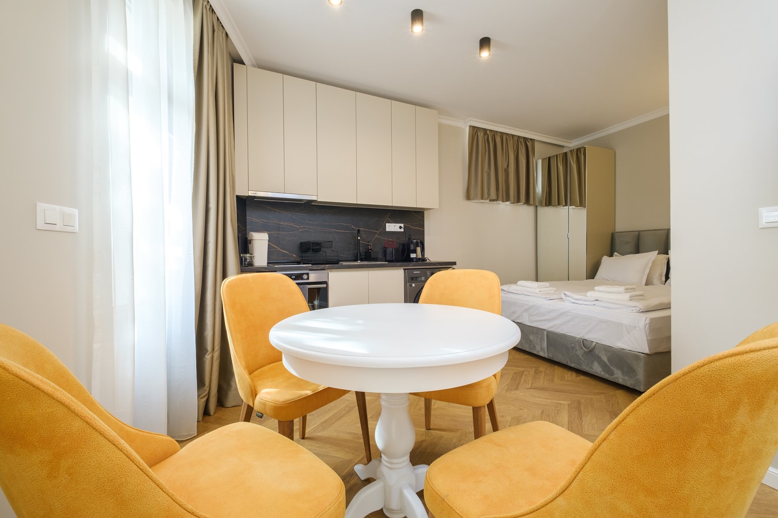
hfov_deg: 100.4
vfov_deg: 77.3
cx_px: 389
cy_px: 259
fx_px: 324
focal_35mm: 15
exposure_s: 1/8
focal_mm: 10
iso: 320
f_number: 8
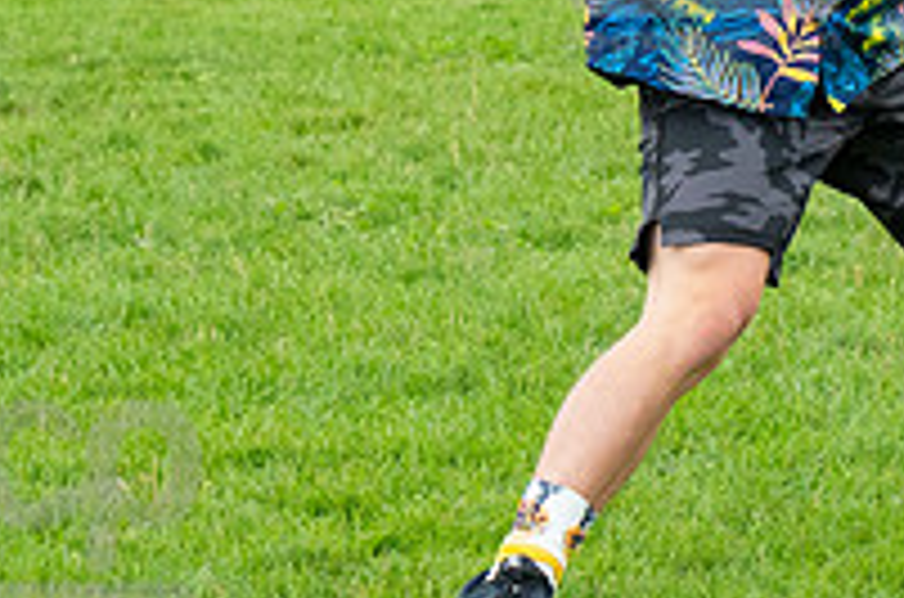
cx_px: 702
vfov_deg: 3.7
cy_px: -103
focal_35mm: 373
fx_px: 9344
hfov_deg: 5.5
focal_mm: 86
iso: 1250
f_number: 5.6
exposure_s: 1/1000
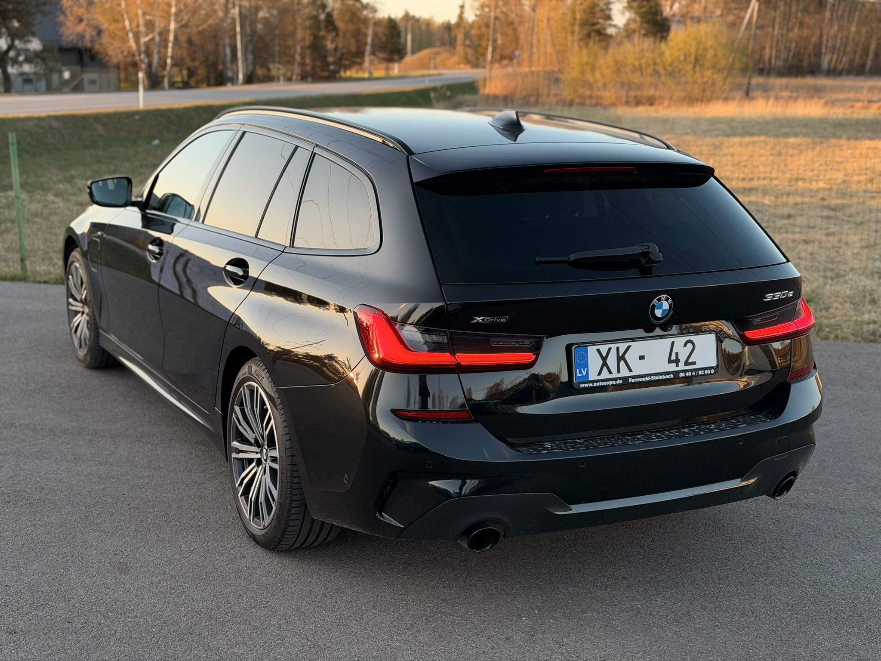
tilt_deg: -13.4
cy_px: 330
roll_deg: -0.5
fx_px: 1222
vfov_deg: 30.3
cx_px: 440
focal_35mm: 48
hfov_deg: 39.7
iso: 64
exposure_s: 1/223
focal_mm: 6.76
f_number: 1.78
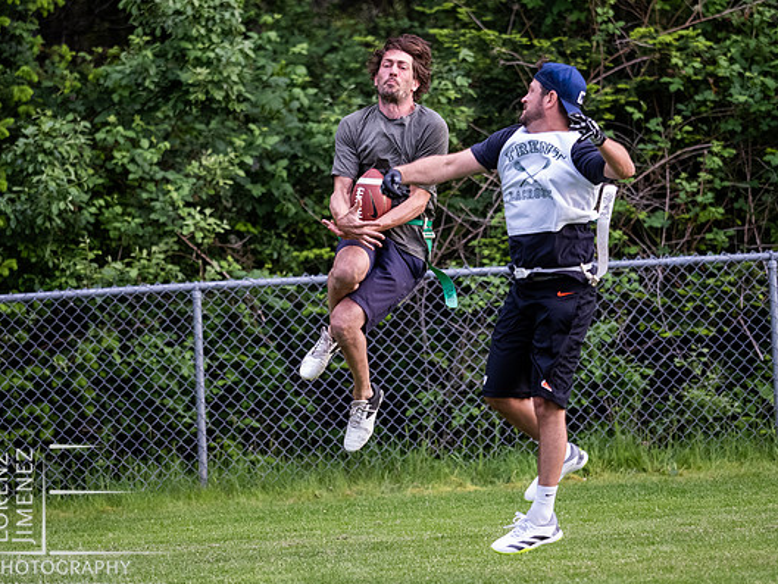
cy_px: 285
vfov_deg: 4.5
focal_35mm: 329
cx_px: 394
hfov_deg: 6.0
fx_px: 7396
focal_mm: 150
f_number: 2.8
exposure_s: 1/1250
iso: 2000
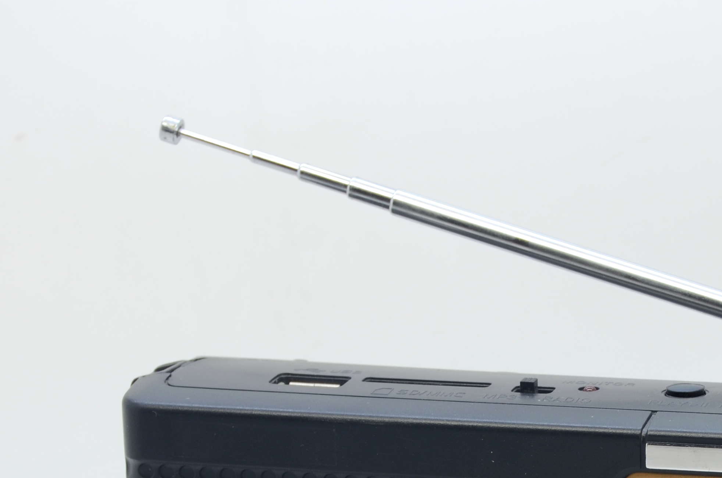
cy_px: 537
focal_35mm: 196
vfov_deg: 6.9
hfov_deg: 10.5
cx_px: 612
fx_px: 3923
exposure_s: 1/40
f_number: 7.1
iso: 160
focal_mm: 52
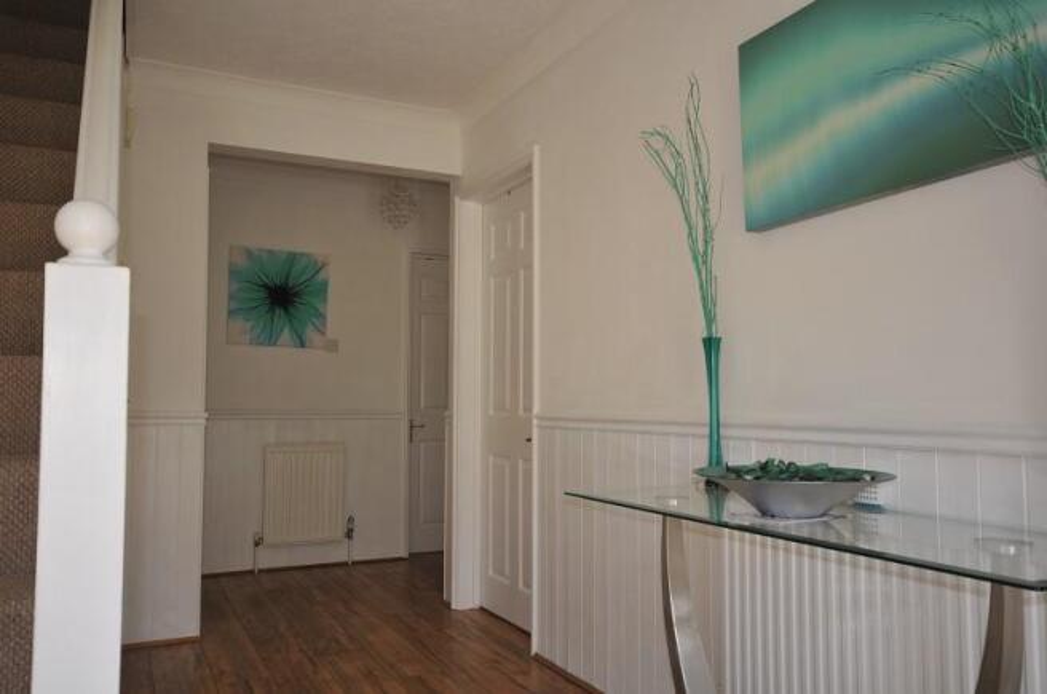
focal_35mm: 28
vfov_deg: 45.5
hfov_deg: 64.6
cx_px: 524
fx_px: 827
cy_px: 347
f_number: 5.6
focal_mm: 19
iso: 400
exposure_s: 1/80
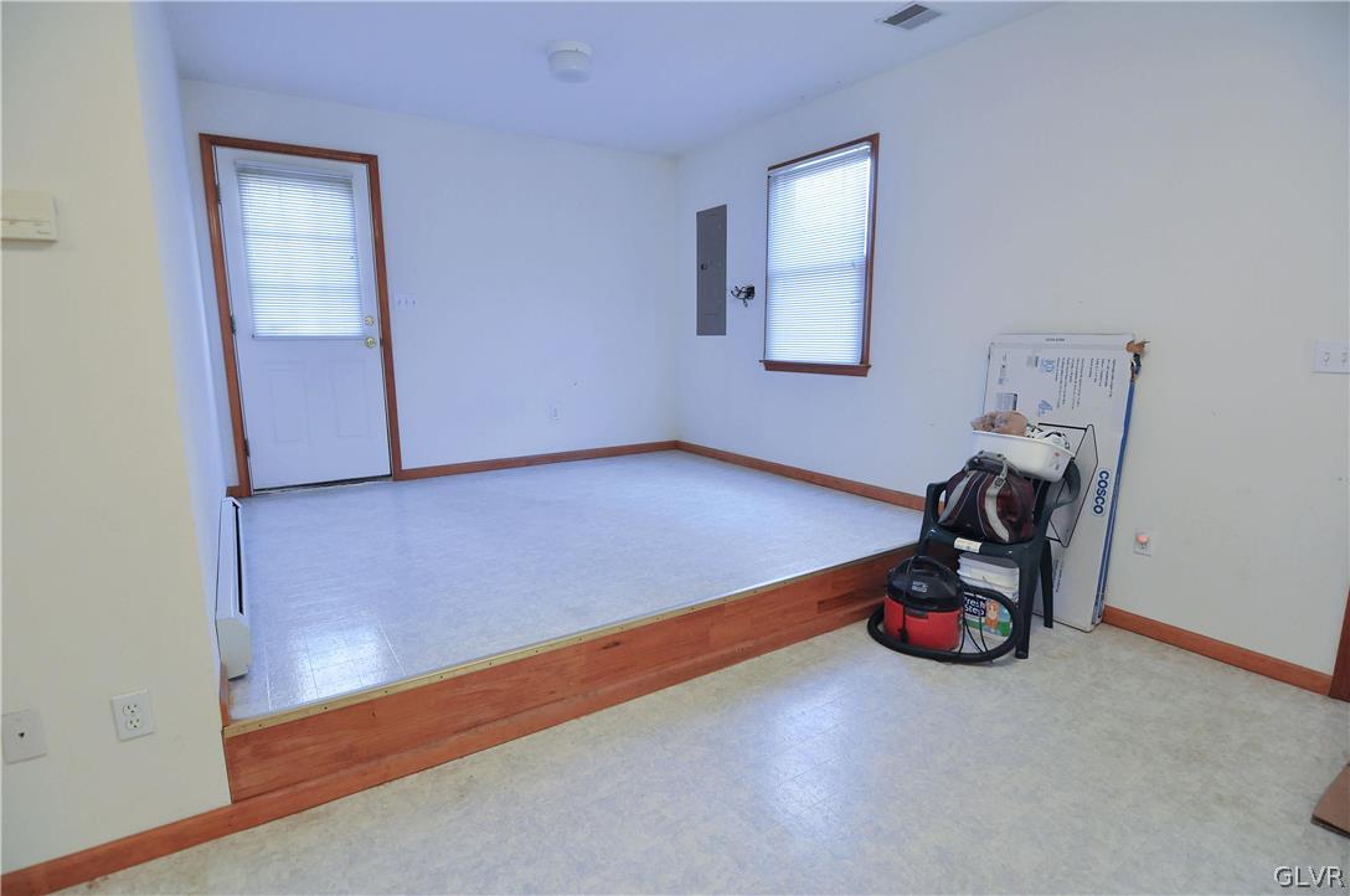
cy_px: 448
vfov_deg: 71.9
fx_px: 618
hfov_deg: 95.1
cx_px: 675
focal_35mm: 16
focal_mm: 11
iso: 800
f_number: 4
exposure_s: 1/60
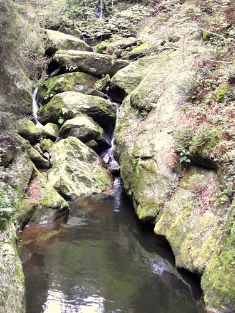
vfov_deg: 33.9
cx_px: 86
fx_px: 507
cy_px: 95
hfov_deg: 26.0
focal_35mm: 56
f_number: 3.2
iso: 360
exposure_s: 1/30
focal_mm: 6.2
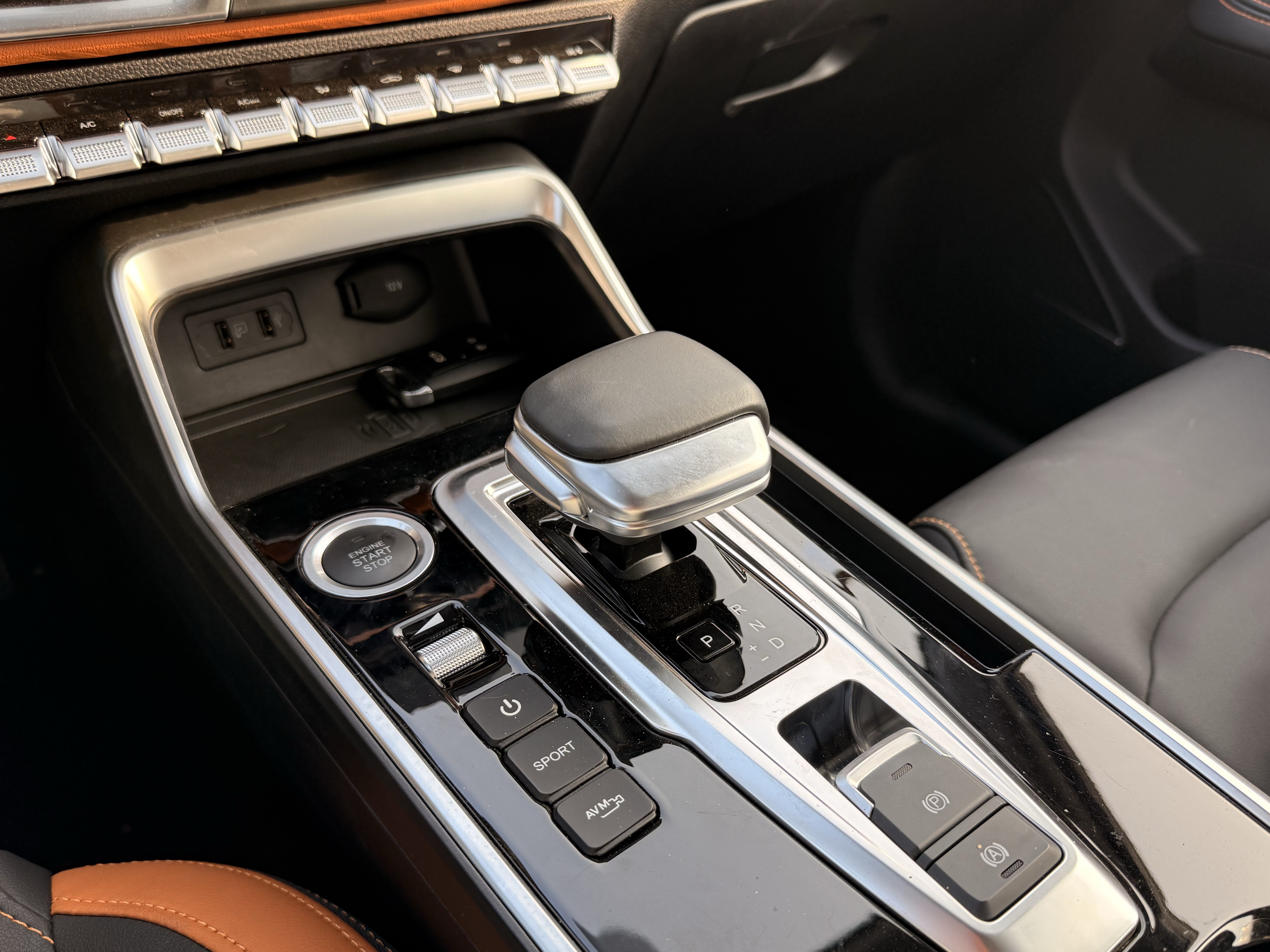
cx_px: 650
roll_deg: -2.3
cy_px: 516
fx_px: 991
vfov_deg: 51.3
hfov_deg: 65.3
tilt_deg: -38.6
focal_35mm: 27
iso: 100
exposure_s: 1/297
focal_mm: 6.76
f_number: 1.78
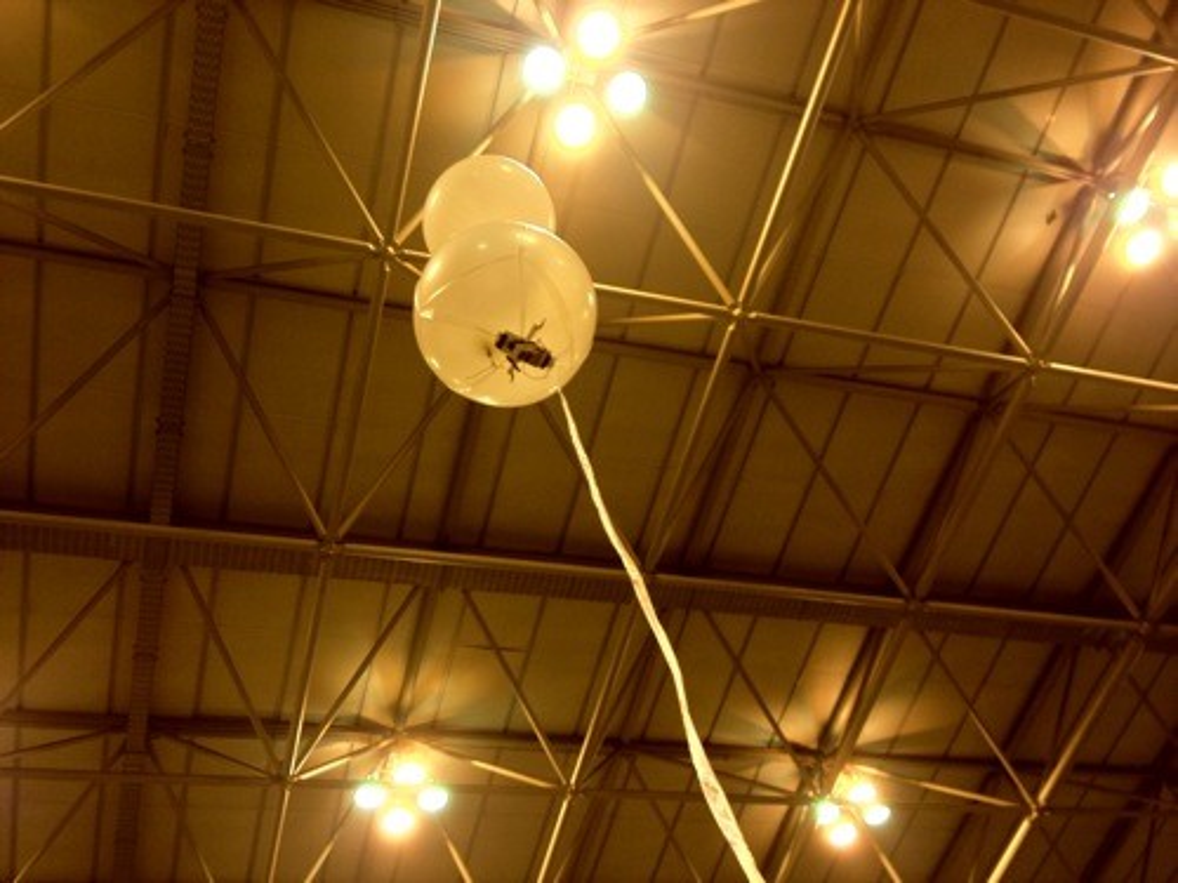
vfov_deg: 40.7
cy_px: 442
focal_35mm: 35
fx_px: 1191
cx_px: 589
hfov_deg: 52.6
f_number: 2.4
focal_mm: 4.28
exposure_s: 1/20
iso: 100
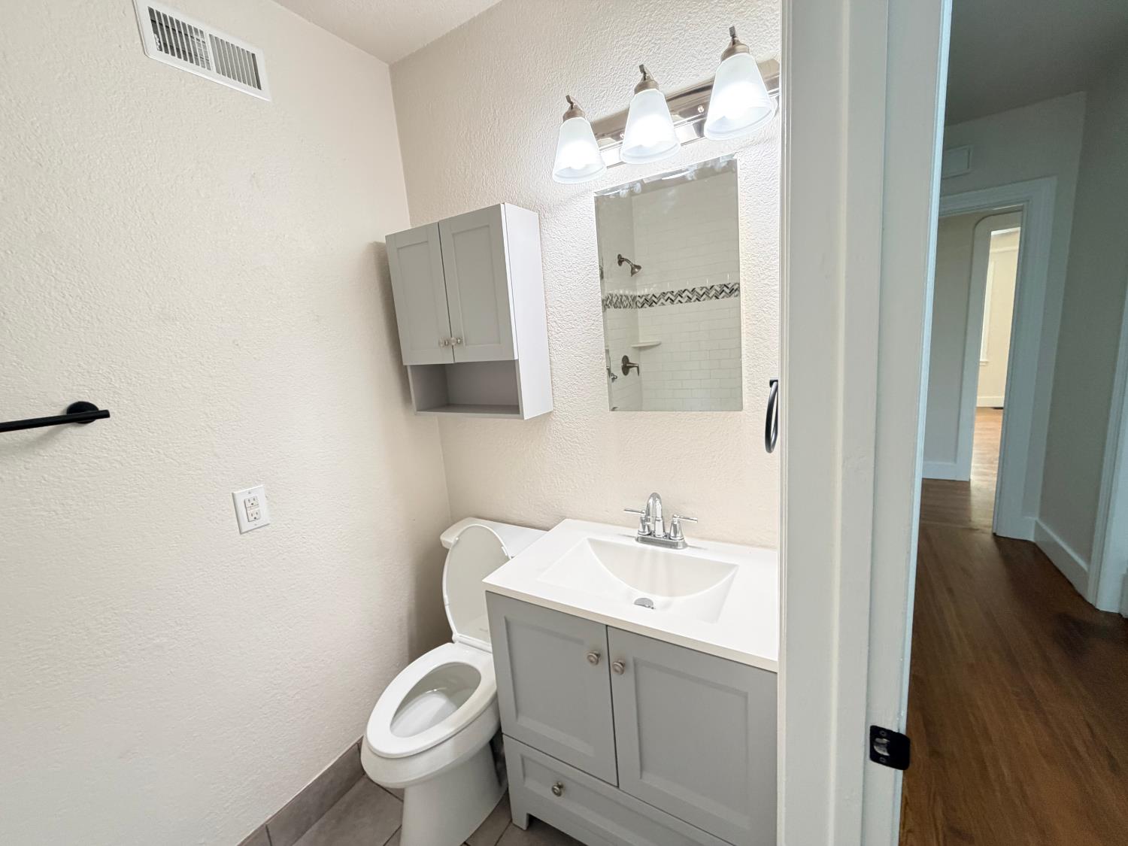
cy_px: 423
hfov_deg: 102.1
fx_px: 456
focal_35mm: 14
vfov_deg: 85.7
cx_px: 564
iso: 320
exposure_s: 1/60
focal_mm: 2.22
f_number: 2.2
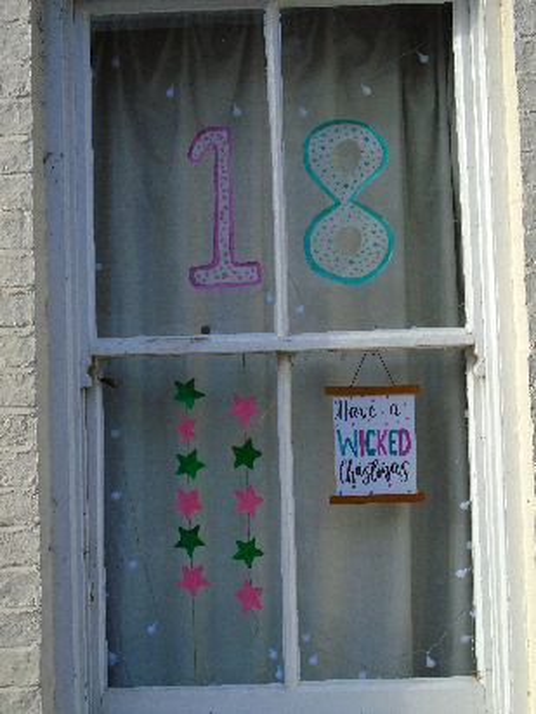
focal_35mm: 49
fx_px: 1012
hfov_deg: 29.7
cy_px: 357
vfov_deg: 38.9
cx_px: 268
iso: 100
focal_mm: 8.7
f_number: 4.5
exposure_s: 1/320
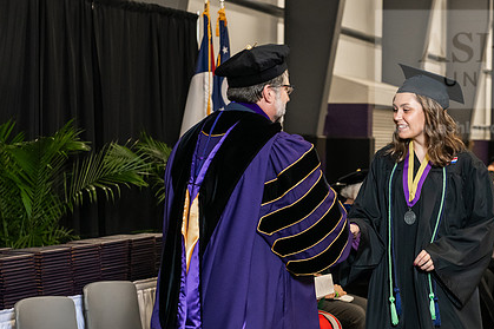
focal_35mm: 97
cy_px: 153
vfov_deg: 14.1
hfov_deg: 20.9
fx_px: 1330
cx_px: 340
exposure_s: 1/200
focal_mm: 70
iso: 2500
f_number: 5
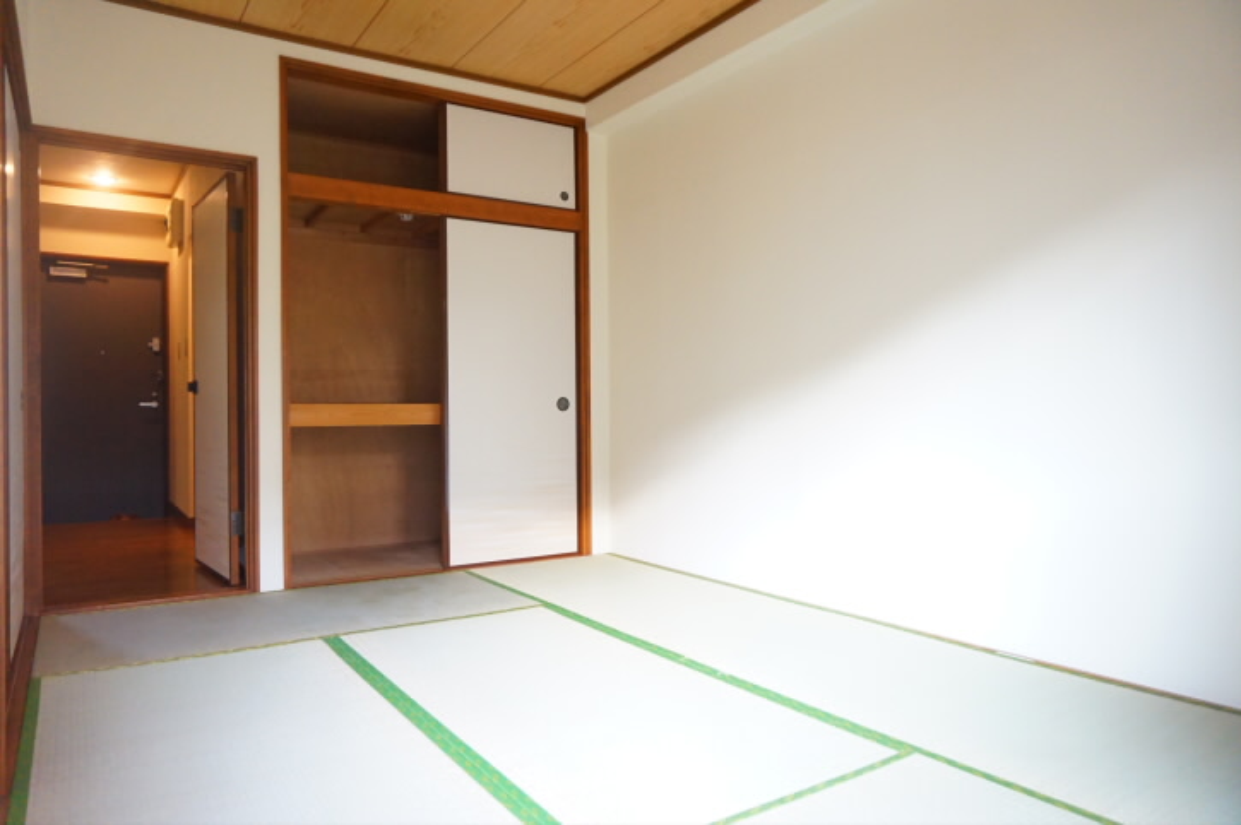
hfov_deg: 73.8
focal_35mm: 24
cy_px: 412
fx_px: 827
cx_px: 620
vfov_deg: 53.0
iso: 2000
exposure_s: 1/160
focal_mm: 16
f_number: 3.5
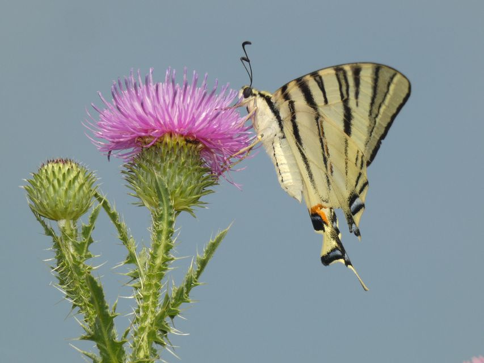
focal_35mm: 350
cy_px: 182
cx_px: 242
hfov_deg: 5.7
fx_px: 4894
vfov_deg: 4.2
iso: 80
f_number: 5.6
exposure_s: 1/200
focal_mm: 62.7
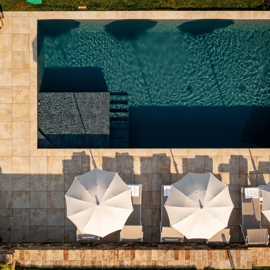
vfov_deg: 46.0
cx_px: 123
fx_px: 318
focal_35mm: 36
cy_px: 134
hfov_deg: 46.0
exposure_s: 1/320
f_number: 5.6
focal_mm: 10.26
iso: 100
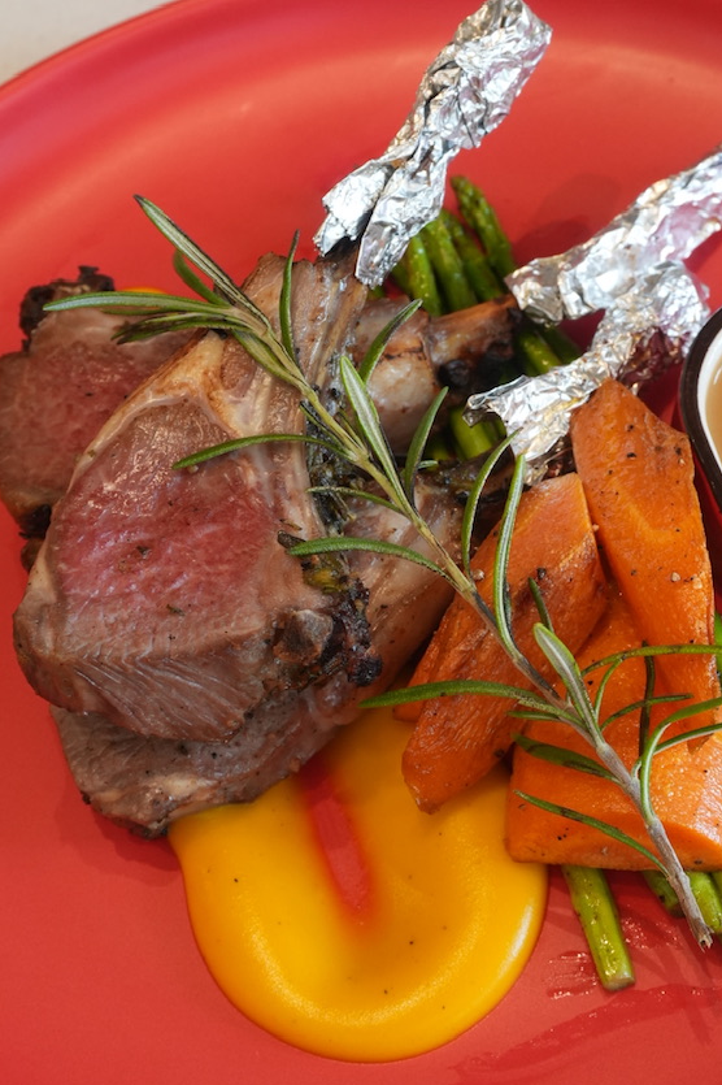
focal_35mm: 69
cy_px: 499
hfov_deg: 19.6
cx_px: 533
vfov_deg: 29.2
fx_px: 2077
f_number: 8
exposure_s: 1/125
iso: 800
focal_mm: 30
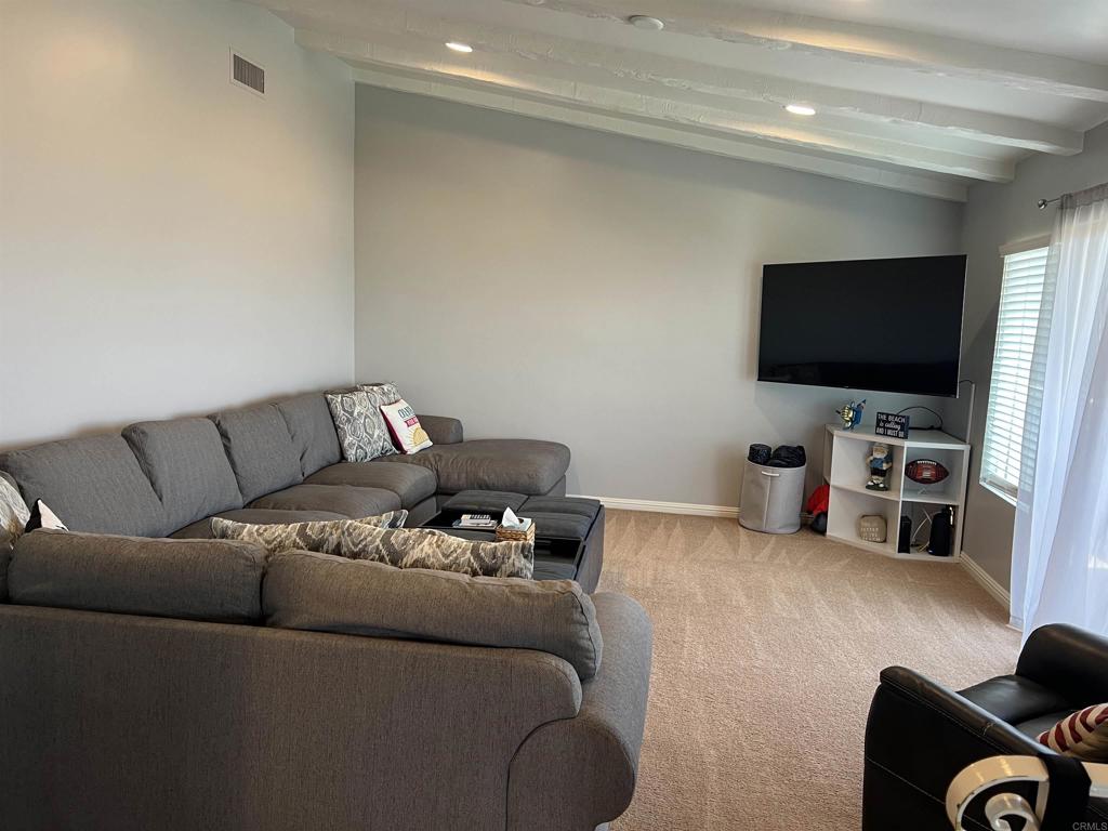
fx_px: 832
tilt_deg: -7.4
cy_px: 416
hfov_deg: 67.3
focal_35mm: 26
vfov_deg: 53.1
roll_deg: -1.6
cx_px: 554
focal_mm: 5.7
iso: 100
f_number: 1.5
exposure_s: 1/60
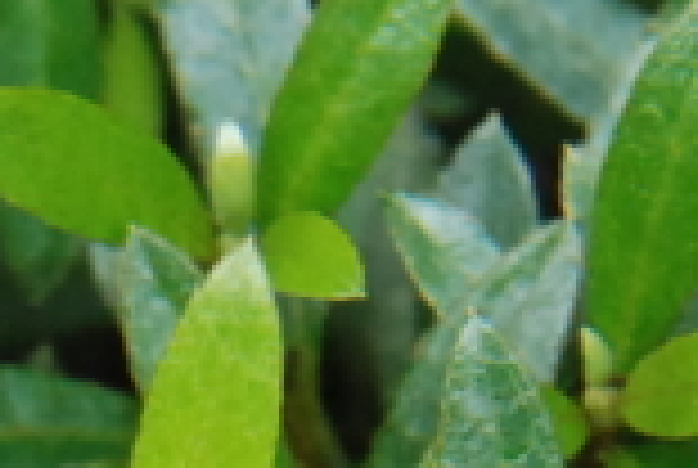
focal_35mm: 932
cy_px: 1035
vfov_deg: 1.5
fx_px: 18105
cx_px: -338
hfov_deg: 2.2
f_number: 11
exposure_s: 1/200
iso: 1600
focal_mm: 120
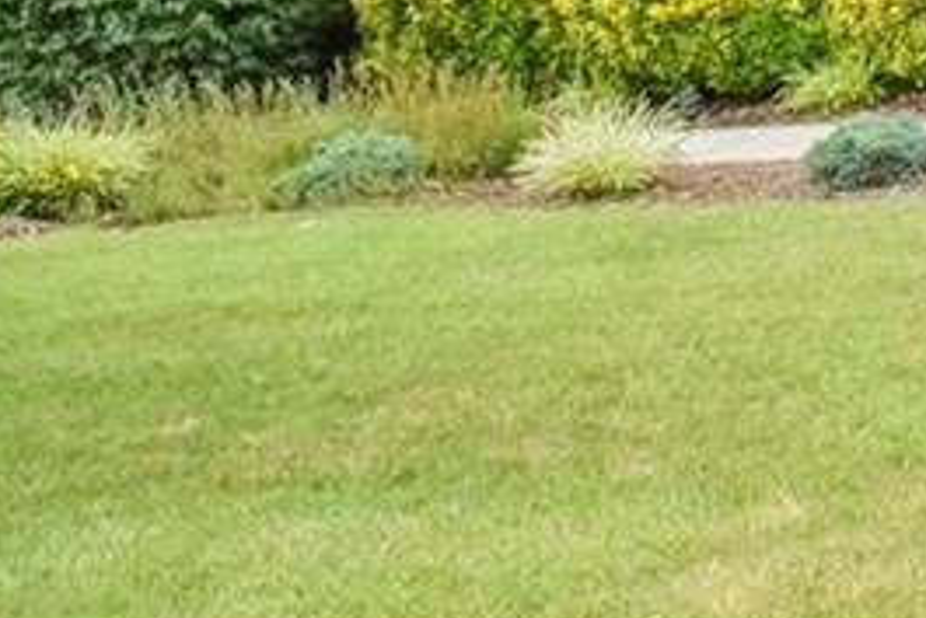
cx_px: 1719
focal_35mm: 116
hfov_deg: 15.1
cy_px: -232
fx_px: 2985
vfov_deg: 11.5
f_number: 9
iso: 4000
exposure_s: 1/500
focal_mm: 30
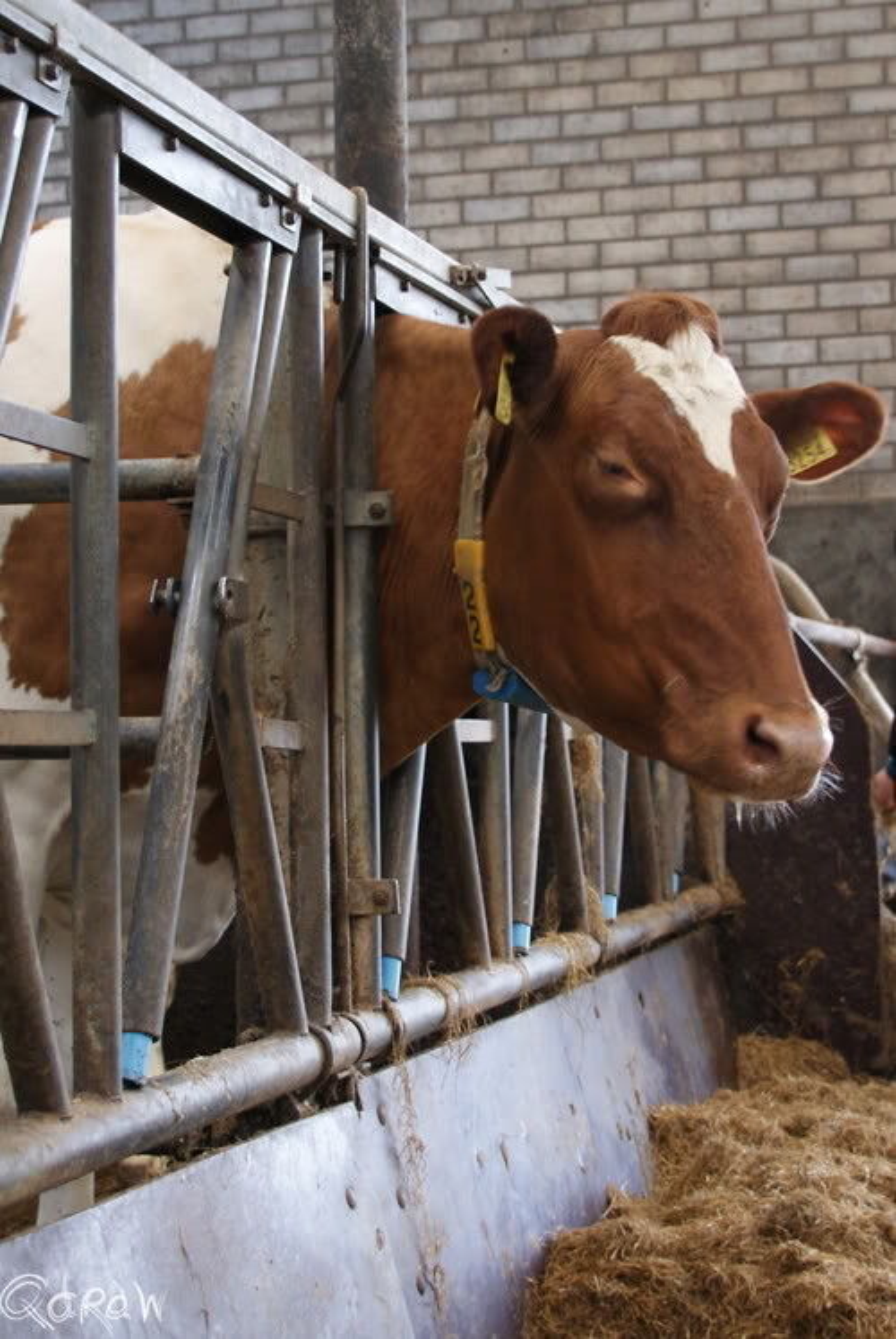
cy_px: 670
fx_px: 1452
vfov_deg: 49.5
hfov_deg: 34.3
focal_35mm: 39
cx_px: 448
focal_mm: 26
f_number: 4
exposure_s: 1/30
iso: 400
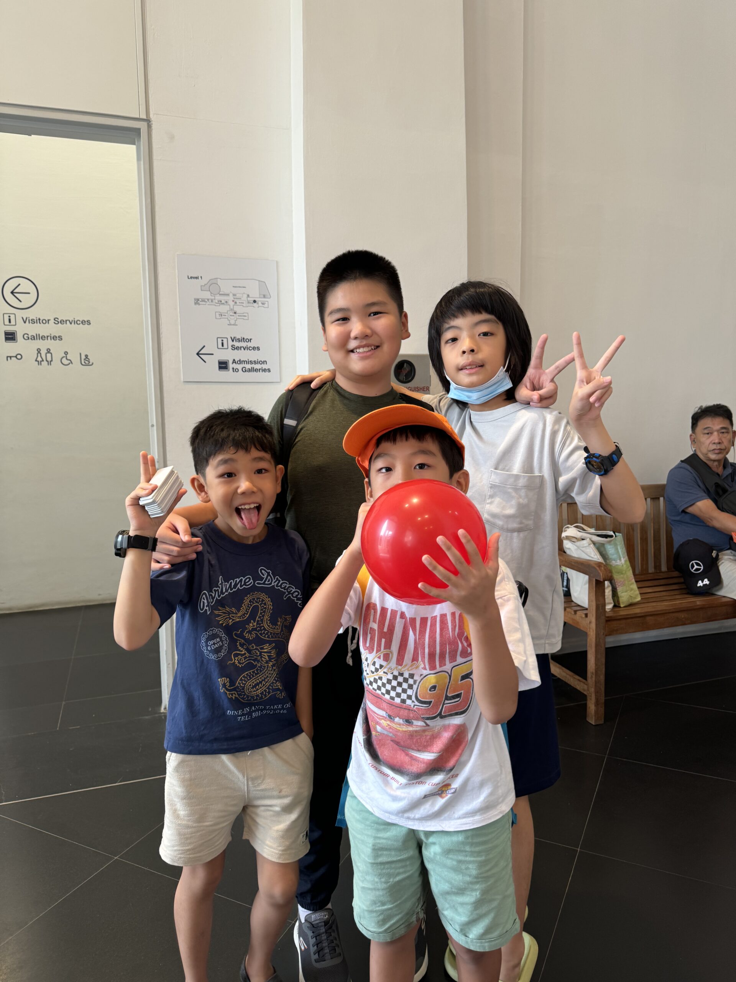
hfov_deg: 56.8
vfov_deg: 71.6
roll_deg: +0.9
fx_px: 680
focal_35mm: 24
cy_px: 491
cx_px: 368
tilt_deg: -6.8
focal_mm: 6.76
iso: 125
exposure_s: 1/50
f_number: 1.78
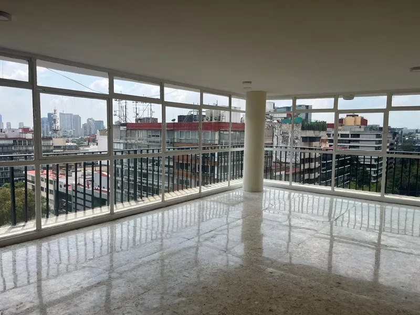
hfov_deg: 67.3
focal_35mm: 26
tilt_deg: -5.7
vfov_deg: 53.1
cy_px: 158
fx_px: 315
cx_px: 210
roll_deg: -1.1
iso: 50
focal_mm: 5.1
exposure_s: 1/2899
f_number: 1.6
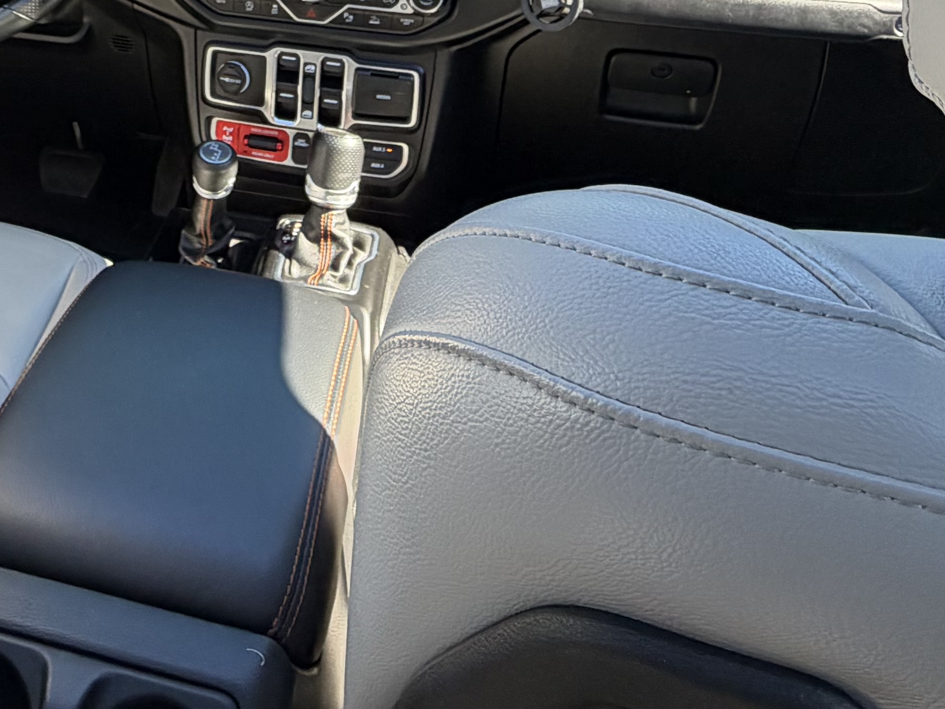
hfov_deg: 41.6
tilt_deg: -11.3
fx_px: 1174
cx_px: 164
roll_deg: +0.6
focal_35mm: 43
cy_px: -121
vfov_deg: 29.4
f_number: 2.2
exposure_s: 1/137
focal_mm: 2.22
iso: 50
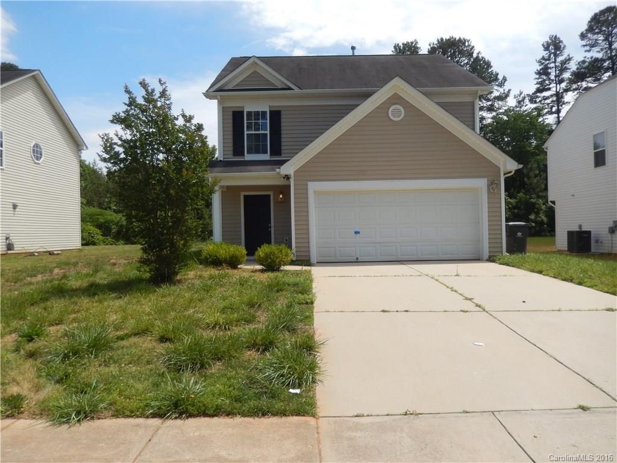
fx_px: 446
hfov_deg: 69.4
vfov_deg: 54.9
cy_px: 232
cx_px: 308
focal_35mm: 25
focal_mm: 4.5
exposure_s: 1/1500
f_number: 3.4
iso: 125
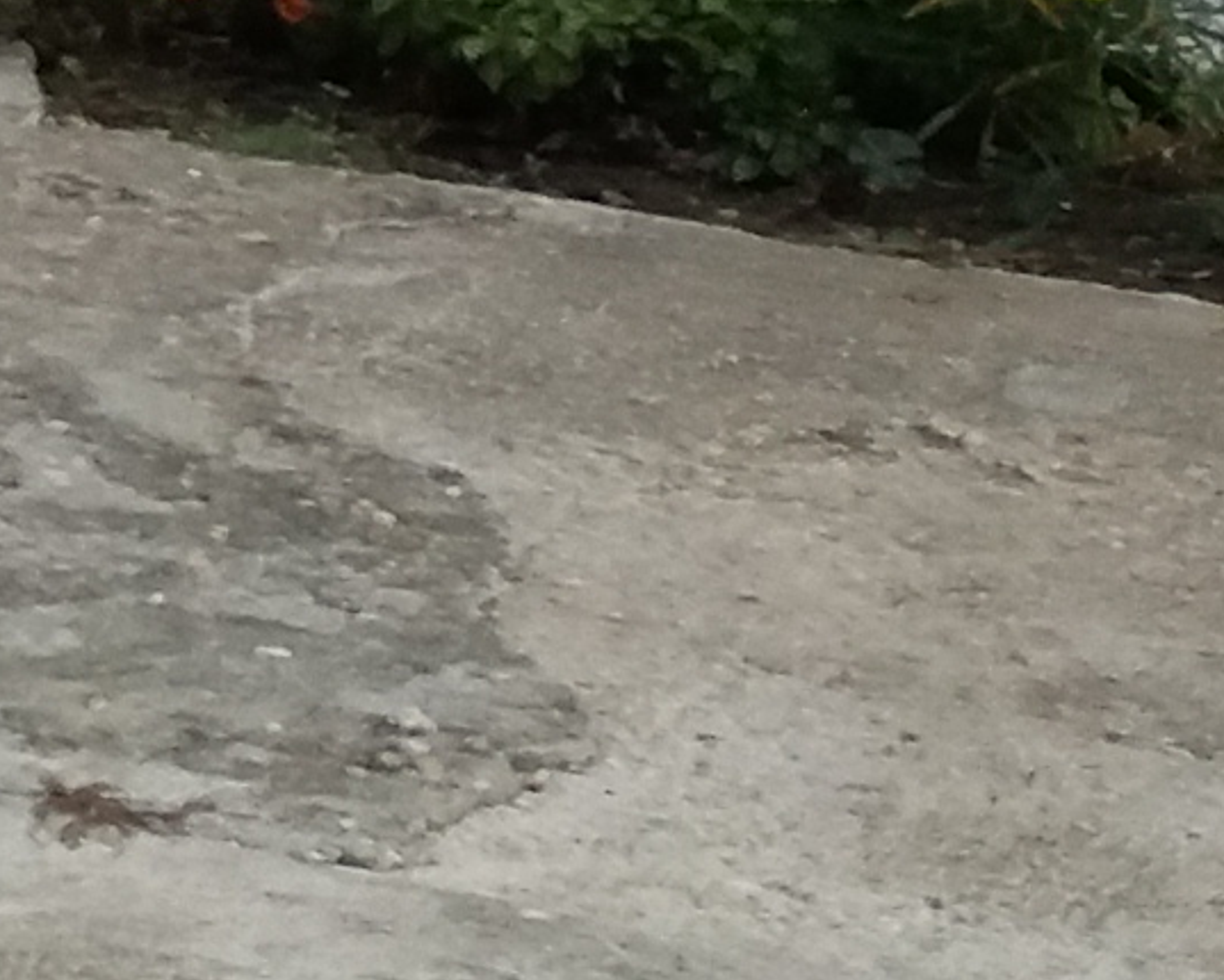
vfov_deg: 6.9
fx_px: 7610
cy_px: -1418
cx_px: -3307
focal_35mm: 210
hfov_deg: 7.3
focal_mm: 3.7
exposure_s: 1/859
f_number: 1.9
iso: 64
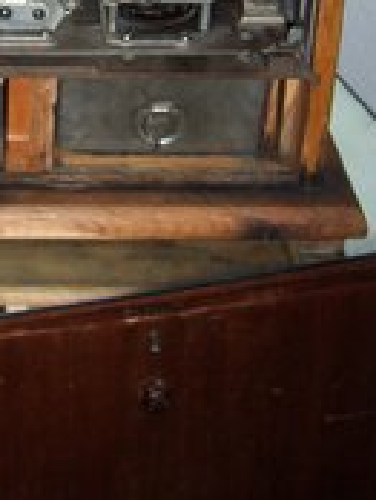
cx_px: -6
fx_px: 1228
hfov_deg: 17.0
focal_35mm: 85
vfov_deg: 21.6
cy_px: -72
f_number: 2.8
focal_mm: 5.6
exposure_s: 1/60
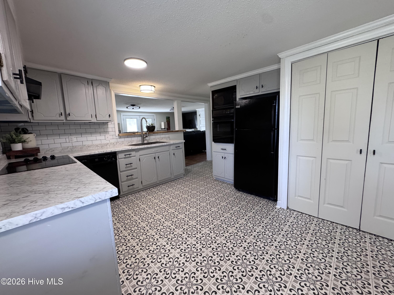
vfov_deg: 85.7
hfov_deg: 102.1
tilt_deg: -8.4
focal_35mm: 14
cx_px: 197
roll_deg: +2.7
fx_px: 159
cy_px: 148
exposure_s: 1/120
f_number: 2.2
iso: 250
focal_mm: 2.22
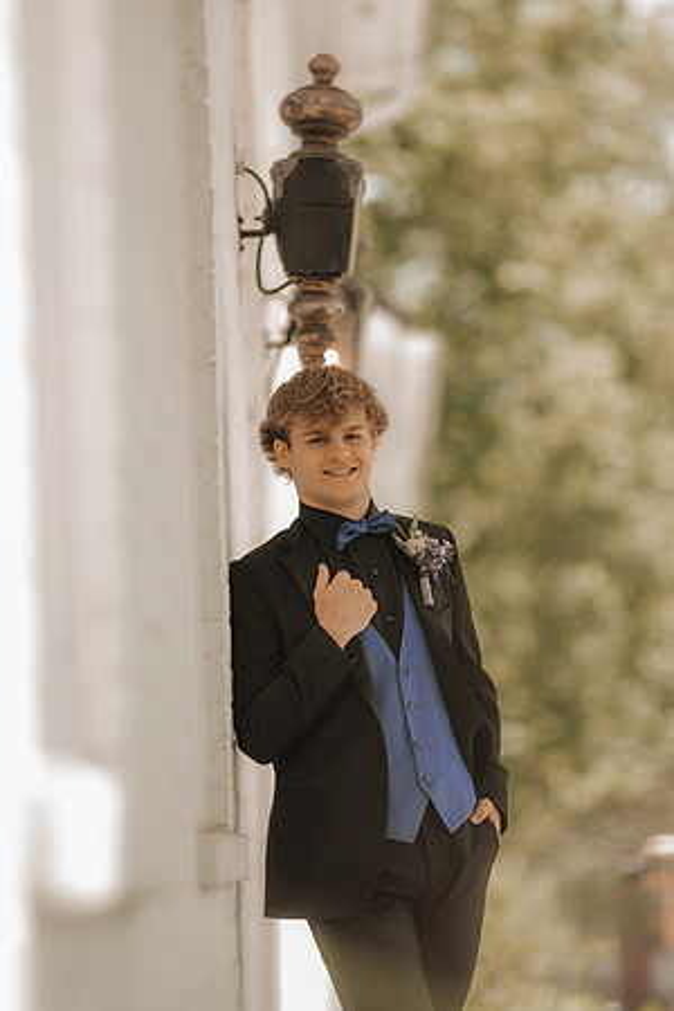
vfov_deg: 13.1
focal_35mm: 157
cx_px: 337
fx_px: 4409
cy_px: 506
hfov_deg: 8.7
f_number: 1.4
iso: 32
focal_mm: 105
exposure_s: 1/400
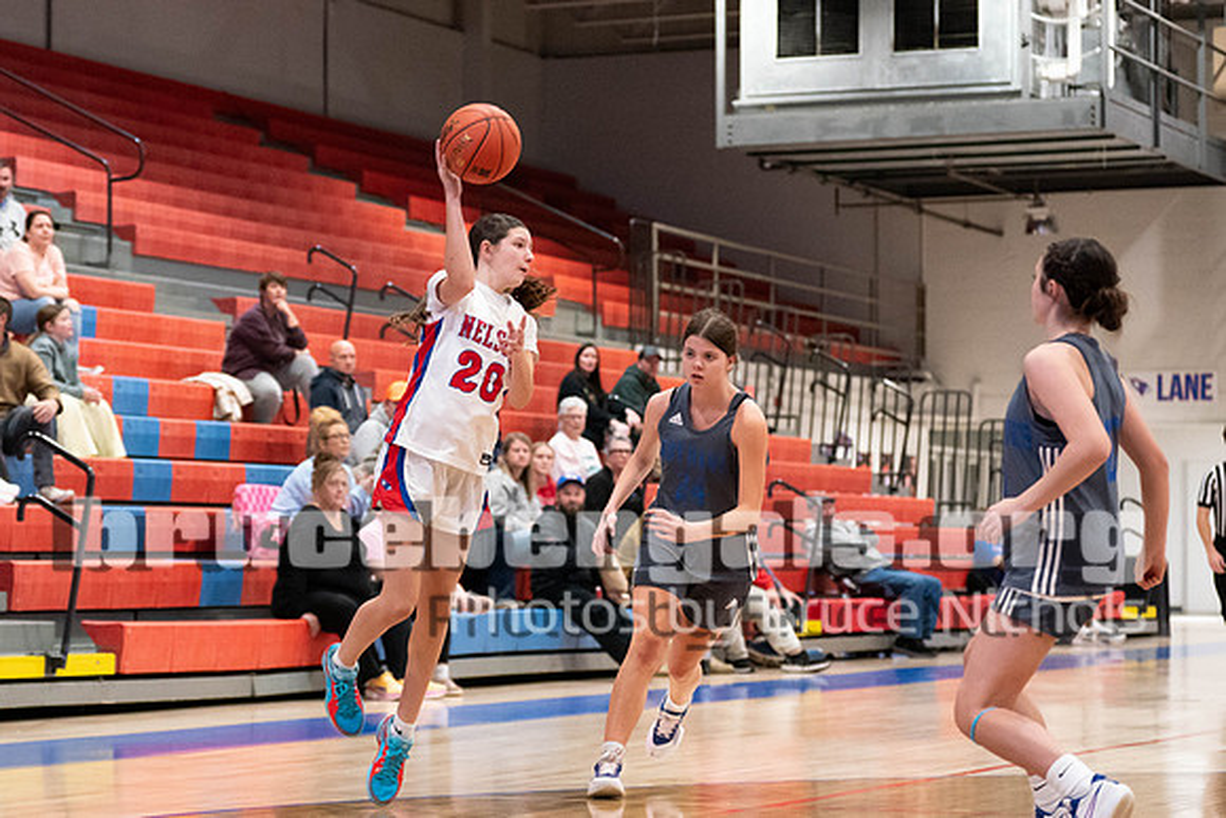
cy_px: 445
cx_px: 469
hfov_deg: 19.6
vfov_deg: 13.2
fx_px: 3538
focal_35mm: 104
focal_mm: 70
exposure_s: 1/1000
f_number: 2.8
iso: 6400
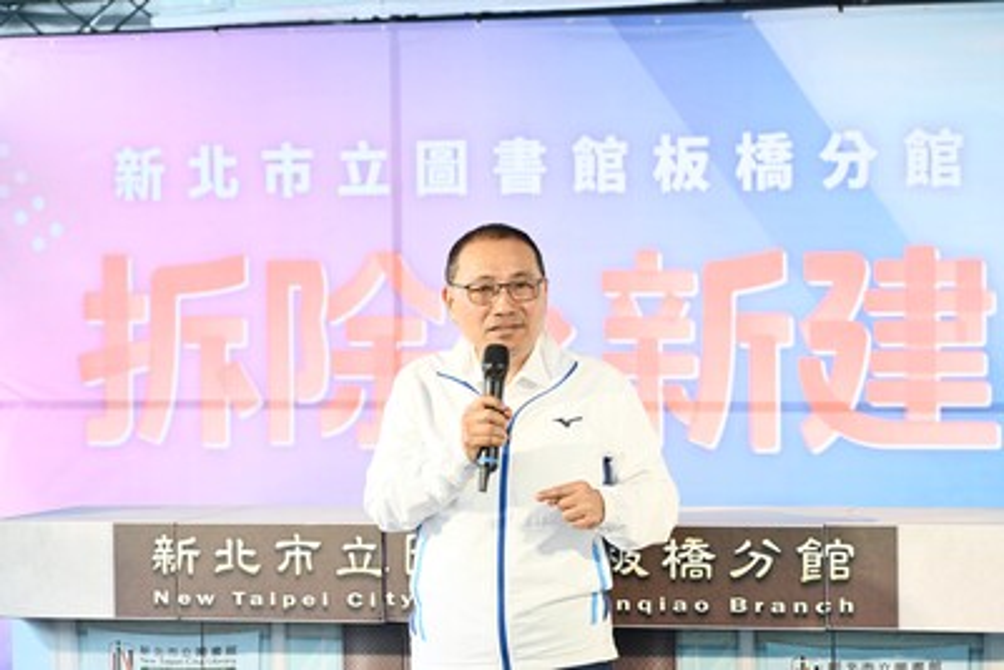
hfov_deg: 24.8
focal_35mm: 82
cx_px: 502
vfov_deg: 16.7
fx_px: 2288
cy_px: 335
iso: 1250
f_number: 4
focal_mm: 82
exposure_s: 1/200
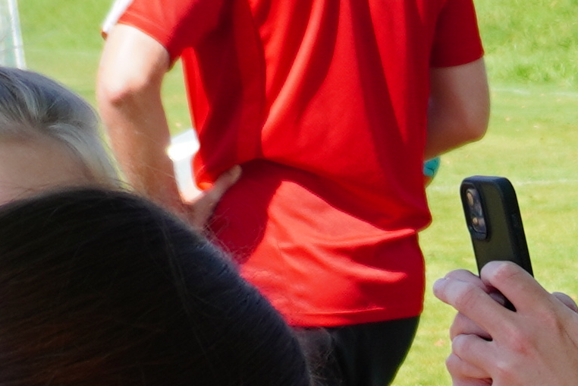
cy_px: 722
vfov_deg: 7.1
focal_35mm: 189
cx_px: 1031
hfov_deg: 10.3
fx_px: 3034
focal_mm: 16
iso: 100
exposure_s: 1/640
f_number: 3.5
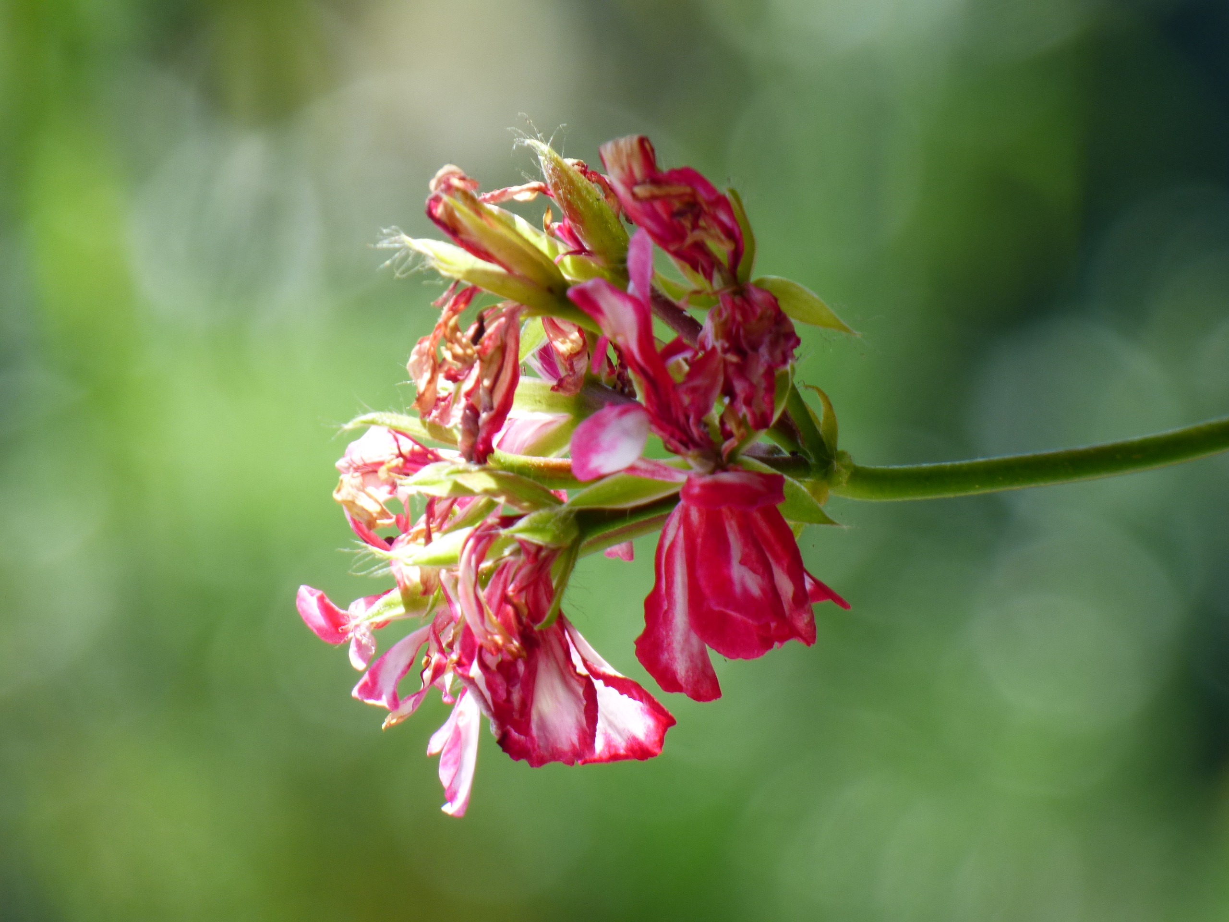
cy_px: 461
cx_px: 614
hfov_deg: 2.9
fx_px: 24427
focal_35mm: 688
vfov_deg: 2.2
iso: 100
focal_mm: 112.09
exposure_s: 1/125
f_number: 5.6
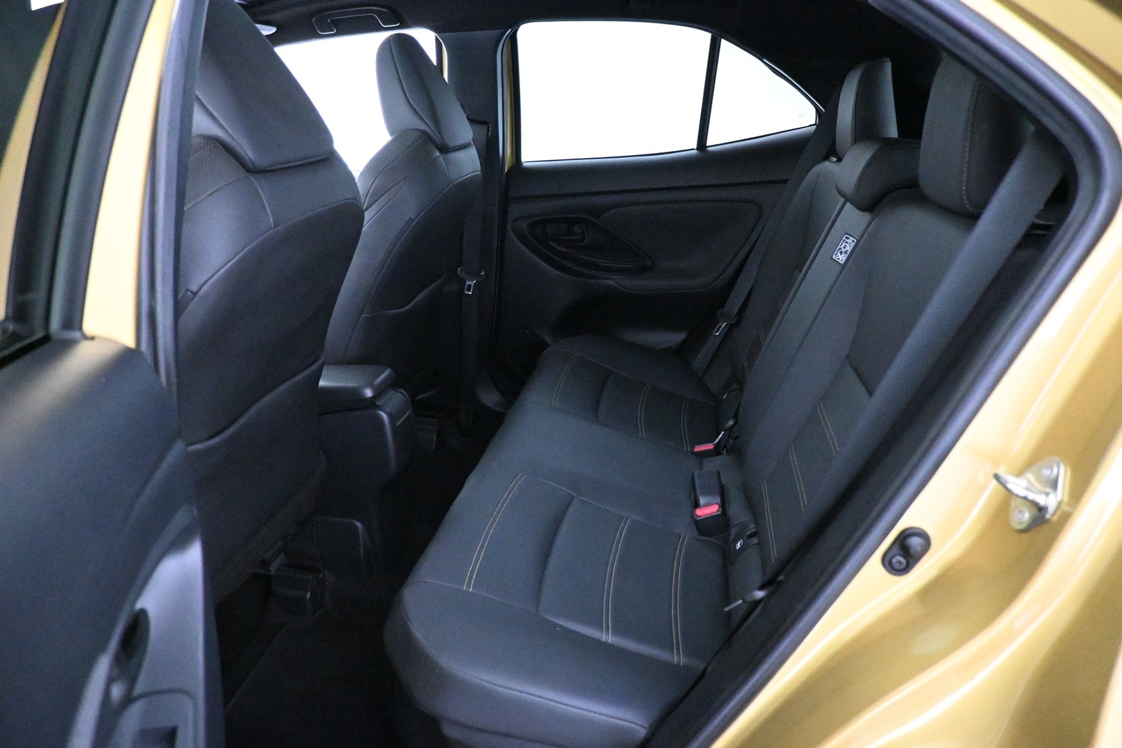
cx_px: 561
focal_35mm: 24
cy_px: 374
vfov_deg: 53.1
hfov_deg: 73.7
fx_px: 748
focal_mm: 16
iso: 12800
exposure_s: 1/60
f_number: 3.5
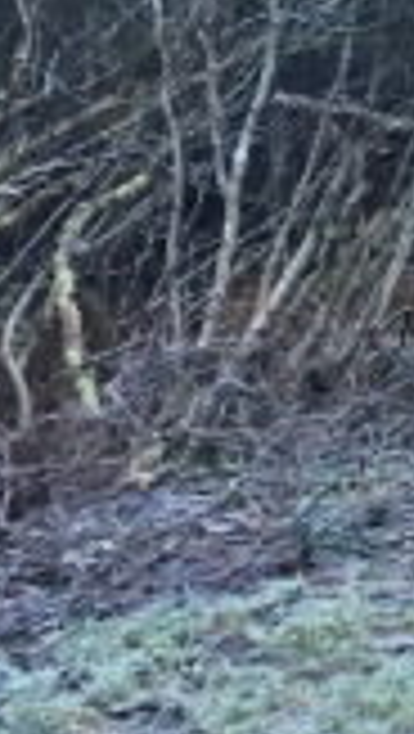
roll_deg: +1.8
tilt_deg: -7.9
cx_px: 1377
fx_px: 3017
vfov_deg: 13.8
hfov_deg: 6.8
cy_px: 113
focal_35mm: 155
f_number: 2.2
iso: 64
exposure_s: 1/30
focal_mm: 4.15
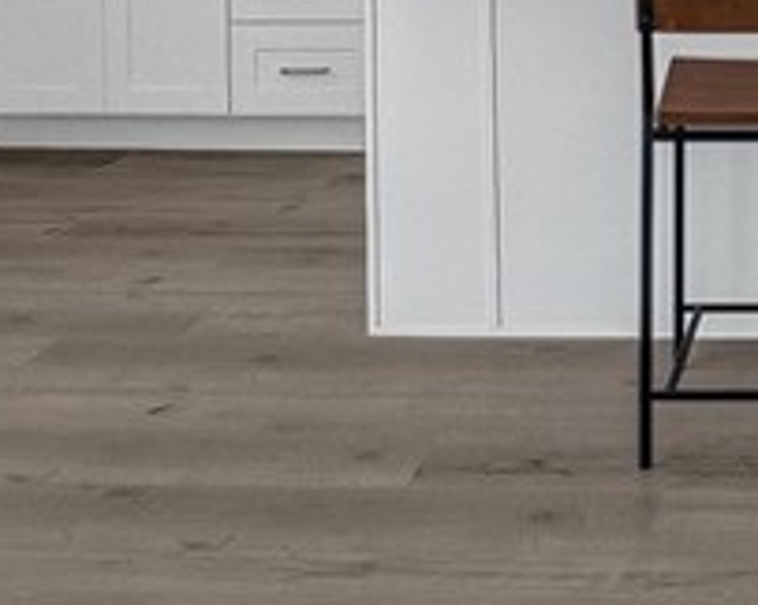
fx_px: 1591
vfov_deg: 19.4
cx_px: 963
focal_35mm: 71
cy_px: -241
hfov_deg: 23.8
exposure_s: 1/250
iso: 1000
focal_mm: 10
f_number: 8
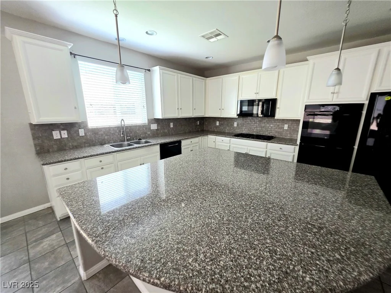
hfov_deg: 106.2
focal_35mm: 13
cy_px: 146
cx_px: 196
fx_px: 147
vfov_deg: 89.9
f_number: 1.9
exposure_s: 1/120
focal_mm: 2.2
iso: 200
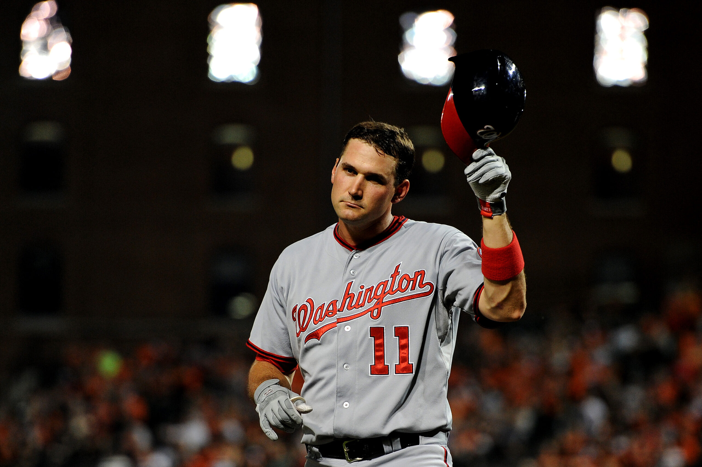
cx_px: 351
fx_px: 3897
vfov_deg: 6.9
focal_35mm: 200
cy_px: 234
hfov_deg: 10.3
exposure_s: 1/1250
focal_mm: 200
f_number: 3.2
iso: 1600
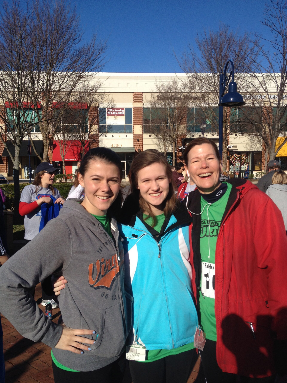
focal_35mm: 35
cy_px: 192
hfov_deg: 40.7
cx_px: 144
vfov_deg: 52.6
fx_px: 387
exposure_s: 1/2304
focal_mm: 4.28
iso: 50
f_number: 2.4
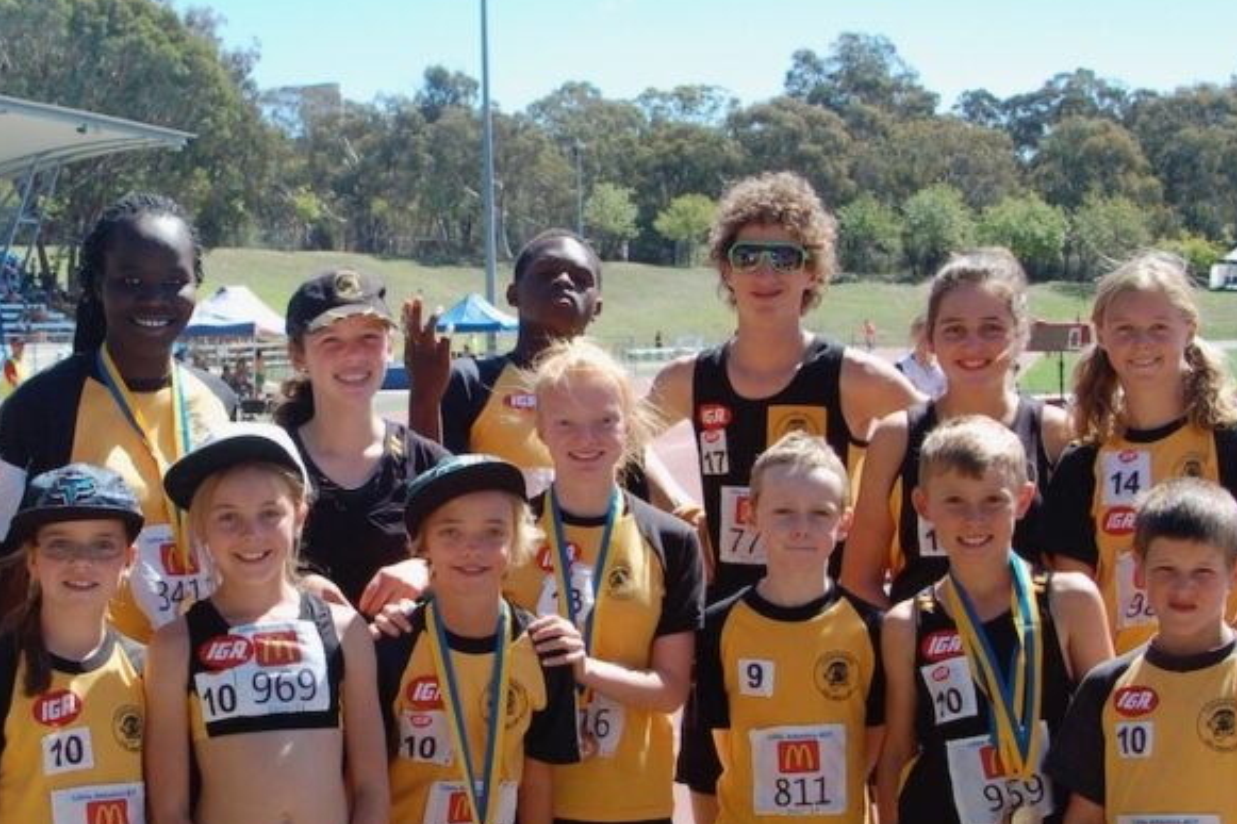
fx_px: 2542
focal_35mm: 74
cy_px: 490
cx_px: 432
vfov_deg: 18.4
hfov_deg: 27.2
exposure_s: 1/250
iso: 400
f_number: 9.5
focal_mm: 28
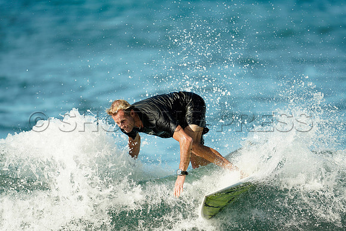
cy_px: 116
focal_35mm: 400
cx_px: 173
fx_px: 3845
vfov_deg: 3.4
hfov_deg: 5.2
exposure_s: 1/1250
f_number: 2.8
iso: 200
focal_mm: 400
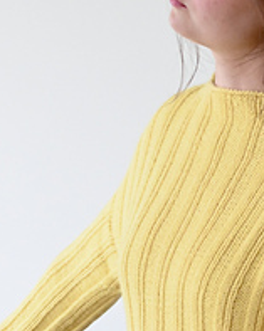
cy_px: 267
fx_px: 1615
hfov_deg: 9.3
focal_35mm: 165
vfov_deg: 11.7
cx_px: 199
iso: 2800
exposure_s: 1/125
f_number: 5.3
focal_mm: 36
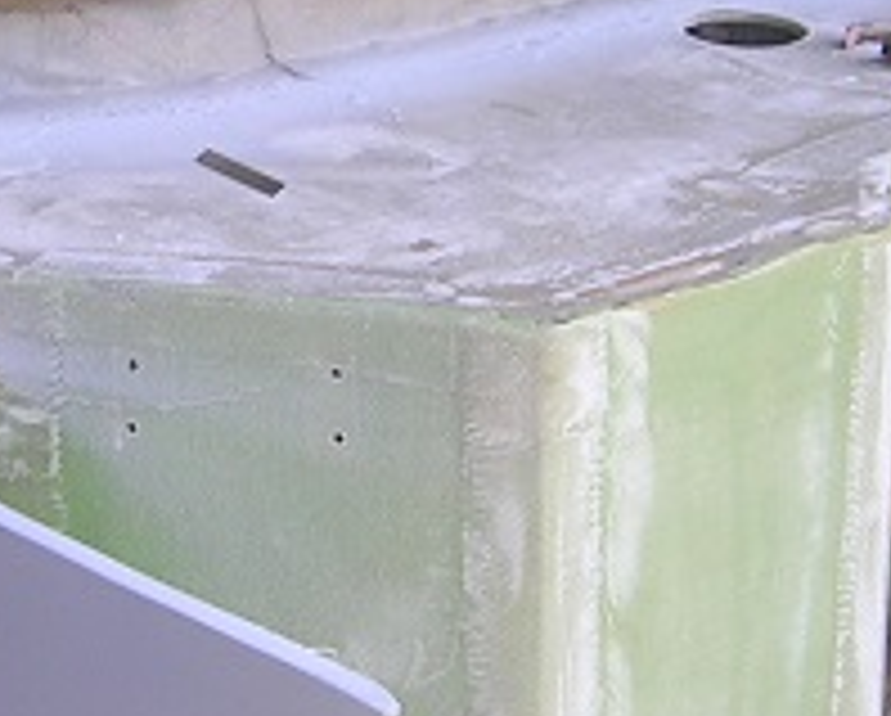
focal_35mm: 106
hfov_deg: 17.8
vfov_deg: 14.6
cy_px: 344
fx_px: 2799
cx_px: 97
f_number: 2.8
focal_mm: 5.4
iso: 50
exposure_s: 1/48
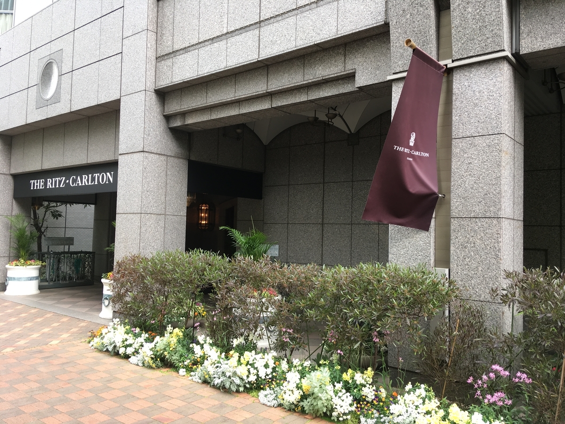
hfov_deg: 61.7
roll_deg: -0.8
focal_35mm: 29
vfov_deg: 48.2
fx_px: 473
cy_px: 212
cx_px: 282
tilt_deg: +2.4
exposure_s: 1/60
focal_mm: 4.15
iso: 25
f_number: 2.2
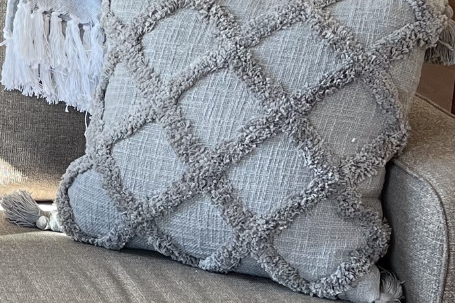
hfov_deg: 14.9
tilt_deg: -17.5
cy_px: 80
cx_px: -308
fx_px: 1554
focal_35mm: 123
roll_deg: +1.1
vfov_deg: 11.1
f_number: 1.6
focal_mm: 5.1
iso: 64
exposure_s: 1/120
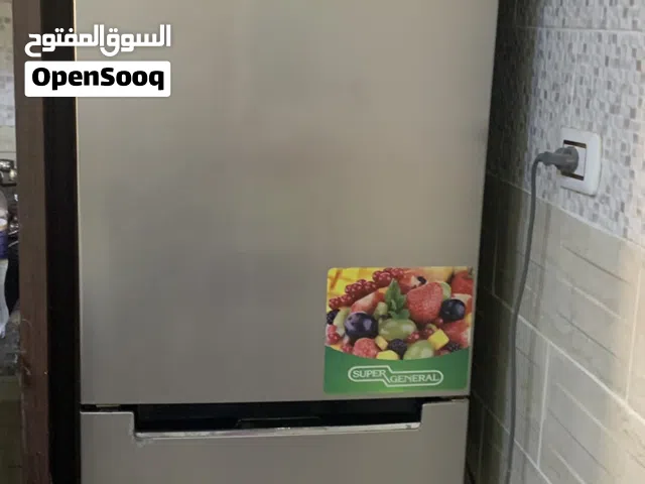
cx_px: 322
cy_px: 242
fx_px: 484
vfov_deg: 53.1
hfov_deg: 67.3
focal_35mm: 26
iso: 400
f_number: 1.8
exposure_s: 1/53
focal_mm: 4.25
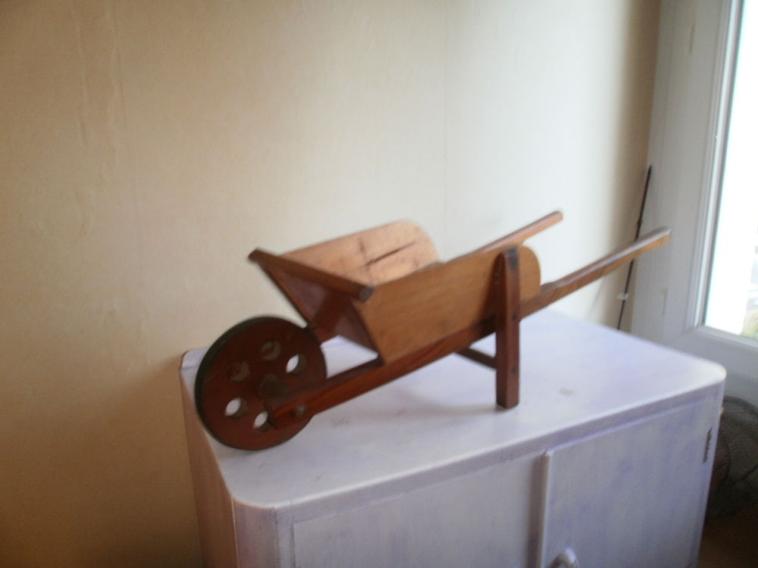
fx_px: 569
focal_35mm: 26
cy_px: 284
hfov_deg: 67.3
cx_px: 379
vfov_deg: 53.1
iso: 125
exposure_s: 1/25
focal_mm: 4.65
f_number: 2.6
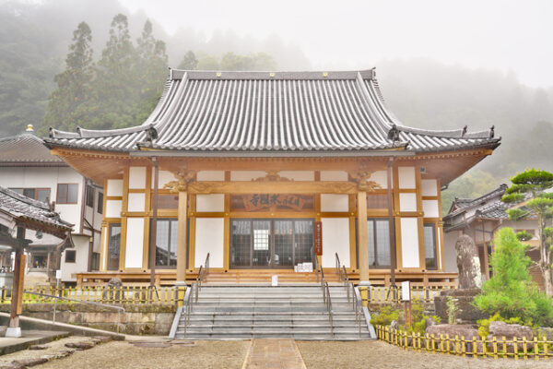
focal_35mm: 38
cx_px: 276
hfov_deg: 50.7
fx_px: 584
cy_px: 184
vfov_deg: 35.1
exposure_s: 1/30
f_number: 10
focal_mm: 38
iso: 100
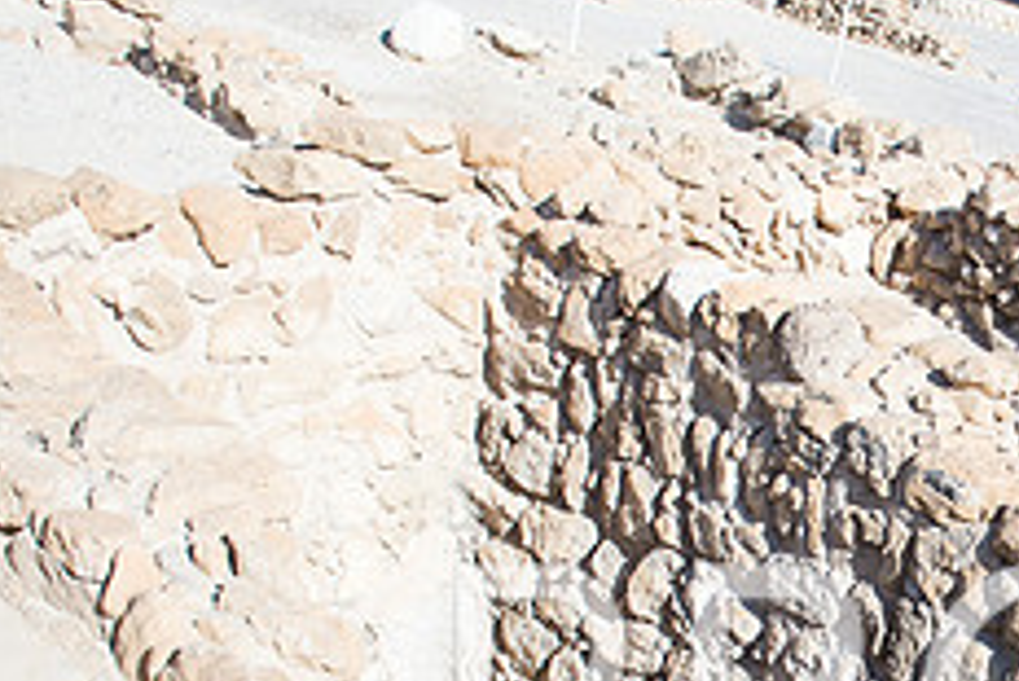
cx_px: 1085
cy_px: 688
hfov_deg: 30.3
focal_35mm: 60
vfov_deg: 21.8
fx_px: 1699
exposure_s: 1/4000
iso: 200
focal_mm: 24
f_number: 2.8
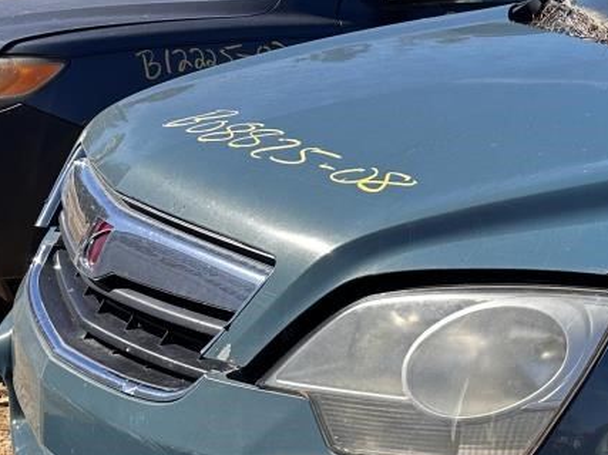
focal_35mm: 72
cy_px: 264
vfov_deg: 20.4
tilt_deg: -16.0
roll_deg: -2.0
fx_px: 1264
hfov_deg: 23.8
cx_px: 789
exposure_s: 1/2028
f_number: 1.78
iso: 80
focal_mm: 6.86
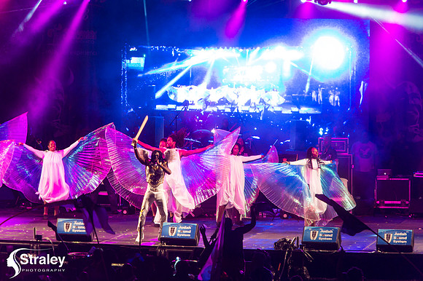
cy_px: 140
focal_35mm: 230
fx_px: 2701
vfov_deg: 6.0
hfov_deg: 9.0
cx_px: 212
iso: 3200
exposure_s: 1/200
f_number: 5.6
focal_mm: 230
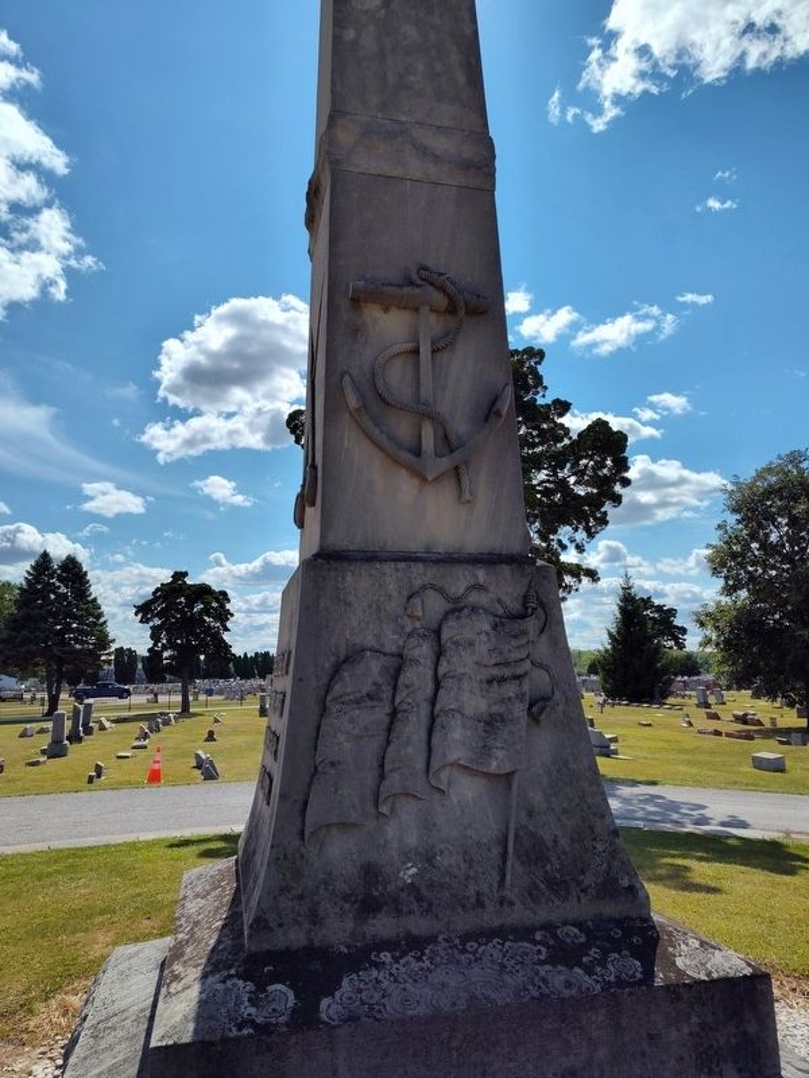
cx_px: 404
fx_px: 717
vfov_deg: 73.9
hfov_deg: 58.9
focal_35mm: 23
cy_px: 539
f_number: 1.8
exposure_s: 1/3501
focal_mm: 5.56
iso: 100
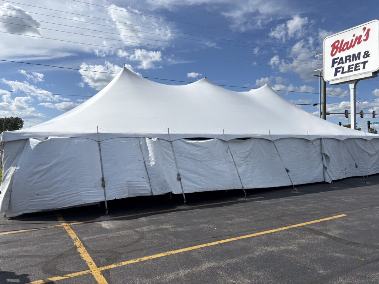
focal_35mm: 26
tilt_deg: +1.0
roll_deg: +0.3
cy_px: 142
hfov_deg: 67.3
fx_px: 285
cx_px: 190
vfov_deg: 53.1
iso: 50
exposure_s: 1/6329
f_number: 1.6
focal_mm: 5.96
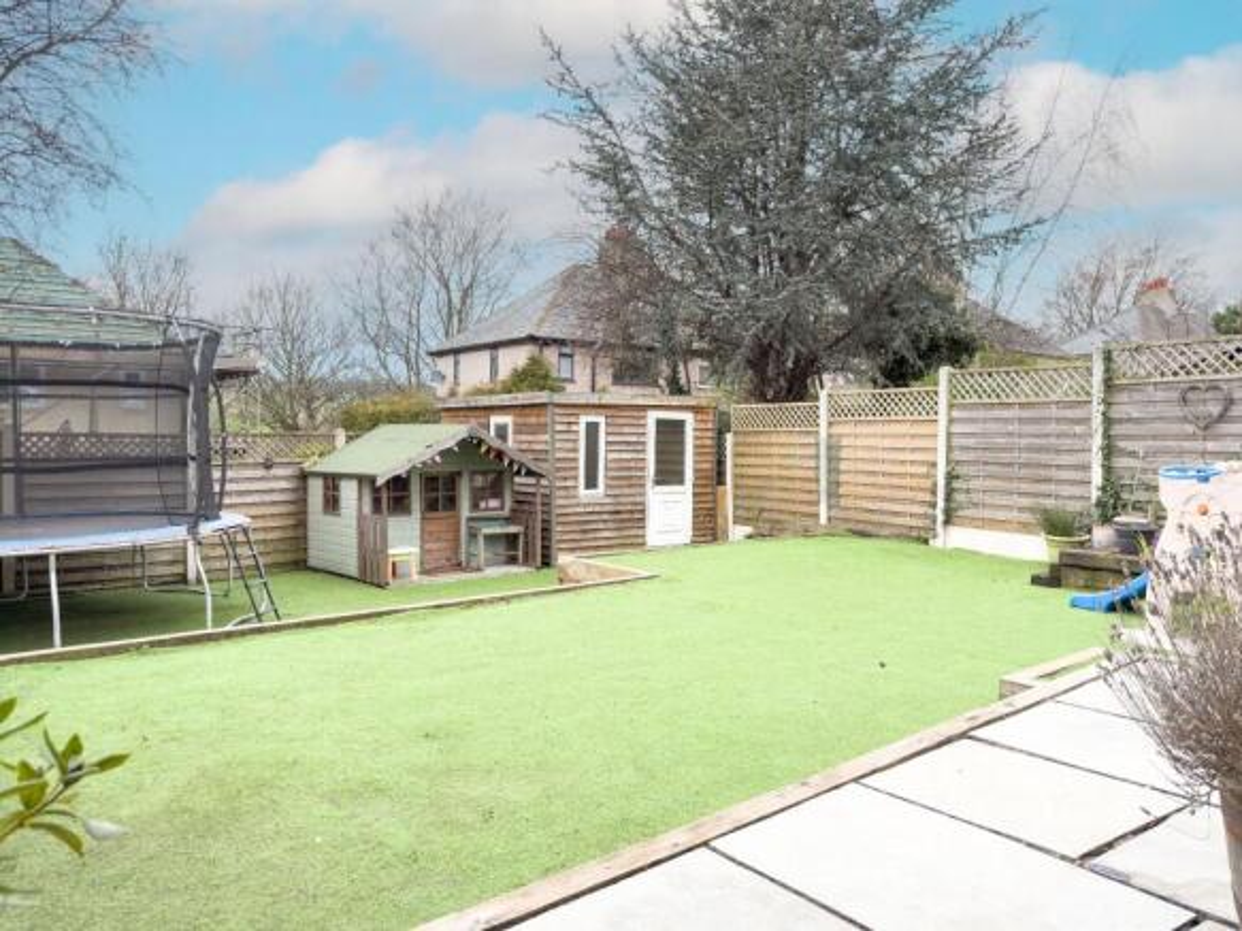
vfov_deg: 56.8
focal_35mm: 24
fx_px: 861
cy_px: 466
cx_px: 621
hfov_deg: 71.6
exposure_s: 1/1500
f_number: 1.8
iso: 100
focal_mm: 6.76
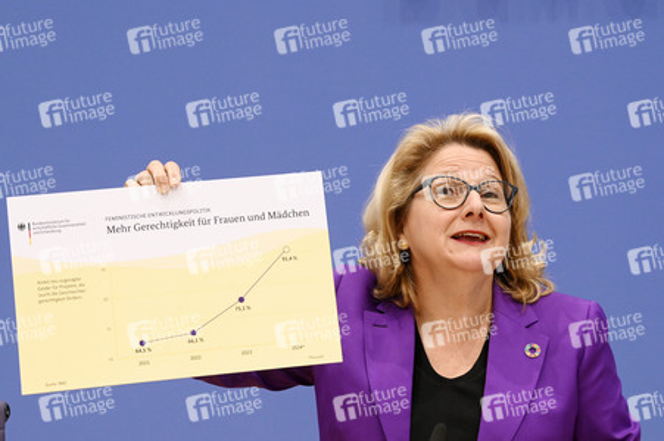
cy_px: 220
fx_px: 1751
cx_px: 332
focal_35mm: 95
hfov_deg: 21.5
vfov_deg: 14.4
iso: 5000
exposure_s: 1/400
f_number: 7.1
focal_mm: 95
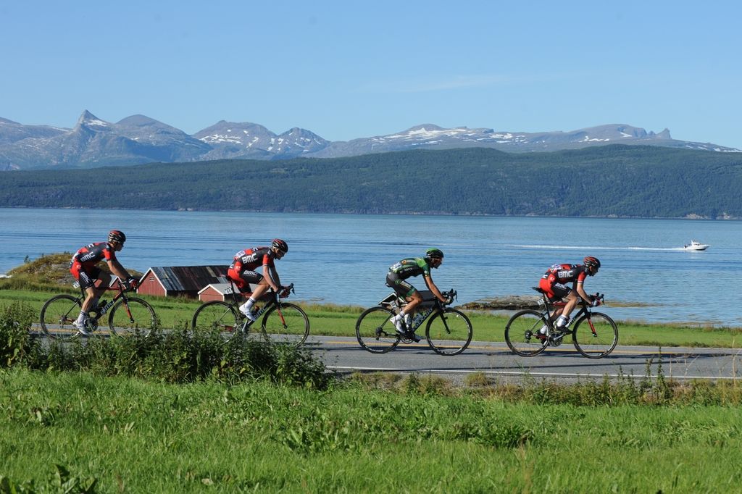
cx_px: 371
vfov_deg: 19.4
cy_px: 247
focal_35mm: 70
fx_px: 1442
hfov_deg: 28.9
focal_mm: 70
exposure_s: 1/1250
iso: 500
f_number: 9
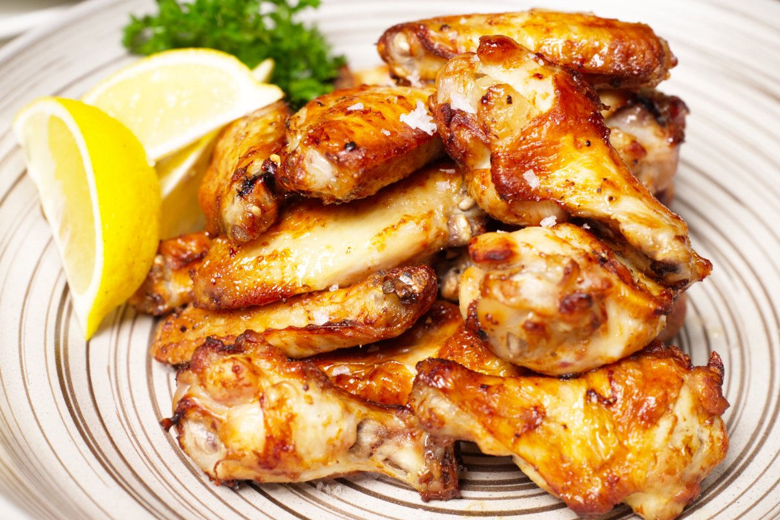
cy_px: 260
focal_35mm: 70
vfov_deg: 19.4
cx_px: 390
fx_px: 1516
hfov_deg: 28.9
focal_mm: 70
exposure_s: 1/1000
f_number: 7.1
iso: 1000
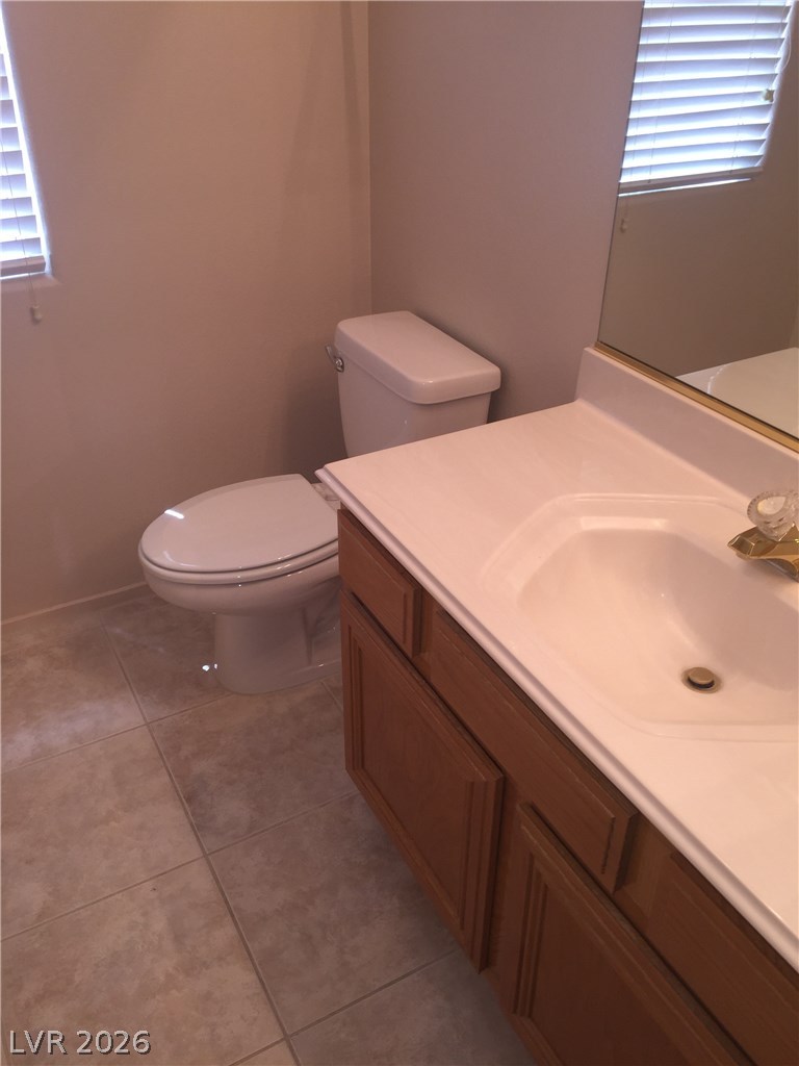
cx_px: 400
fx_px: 892
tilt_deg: -33.9
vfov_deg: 61.7
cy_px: 533
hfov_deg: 48.2
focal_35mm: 29
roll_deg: -1.7
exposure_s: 1/37
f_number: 2.2
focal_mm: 4.15
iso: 32
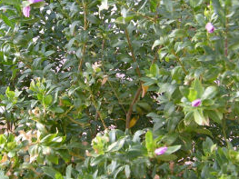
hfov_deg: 26.0
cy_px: 65
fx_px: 518
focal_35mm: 75
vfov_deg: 19.6
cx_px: 112
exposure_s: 1/90
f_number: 2.8
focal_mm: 5.8
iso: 80
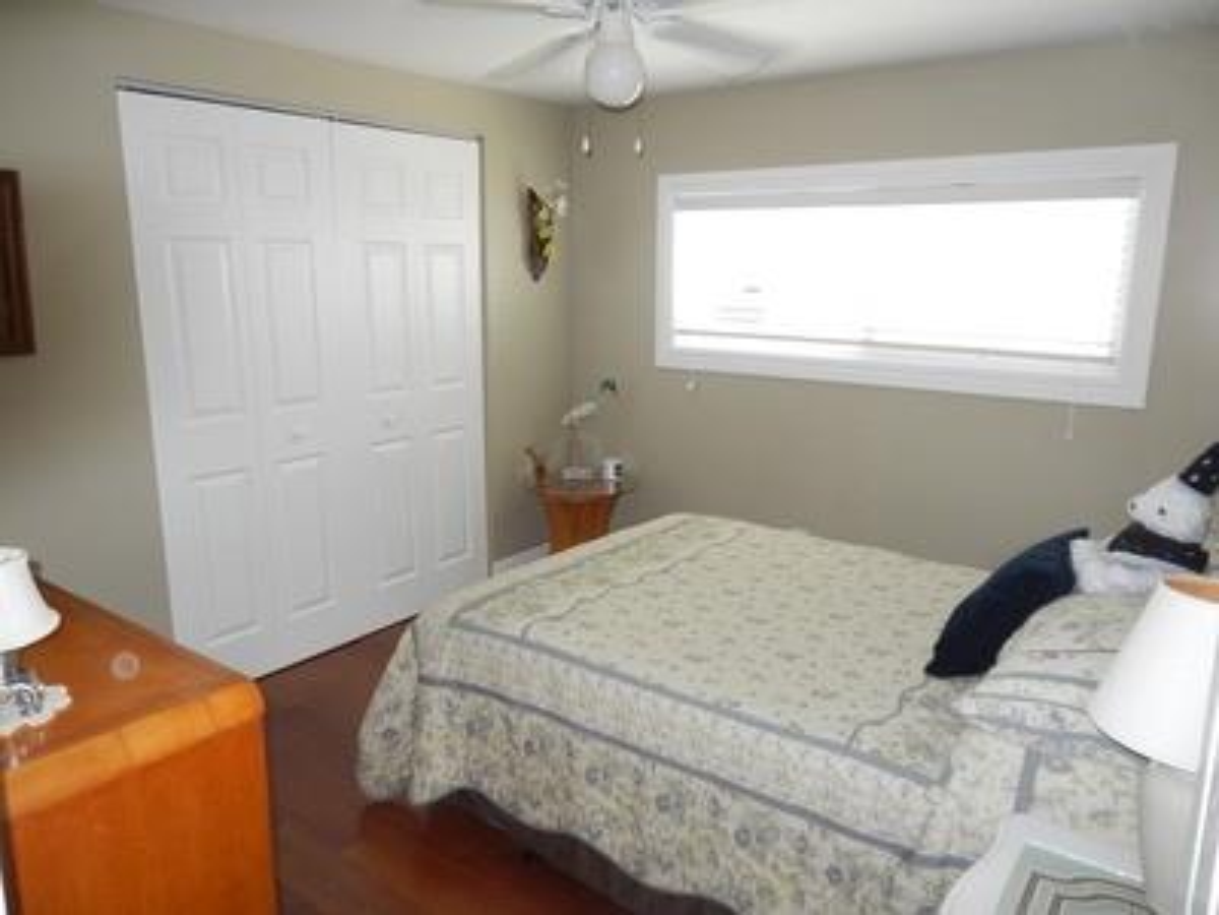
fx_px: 880
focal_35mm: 25
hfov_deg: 69.4
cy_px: 458
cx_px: 610
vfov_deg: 54.9
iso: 220
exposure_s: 1/30
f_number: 3.2
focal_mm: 4.5
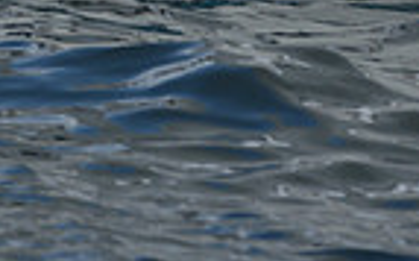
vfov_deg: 2.3
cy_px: -525
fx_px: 6376
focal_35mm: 559
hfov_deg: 3.8
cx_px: -142
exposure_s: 1/1000
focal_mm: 135
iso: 320
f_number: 8
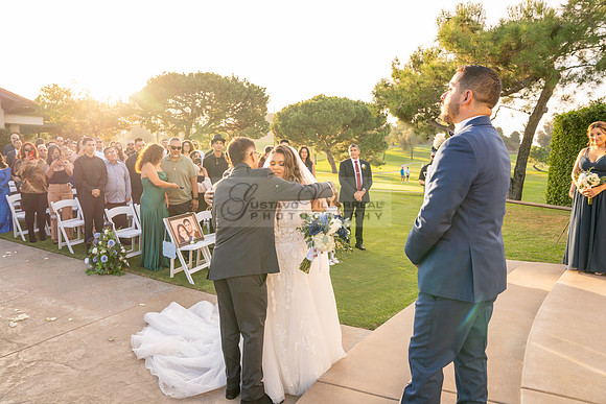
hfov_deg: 73.7
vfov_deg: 53.2
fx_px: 404
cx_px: 303
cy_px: 202
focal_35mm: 24
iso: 200
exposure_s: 1/100
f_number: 5
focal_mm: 24
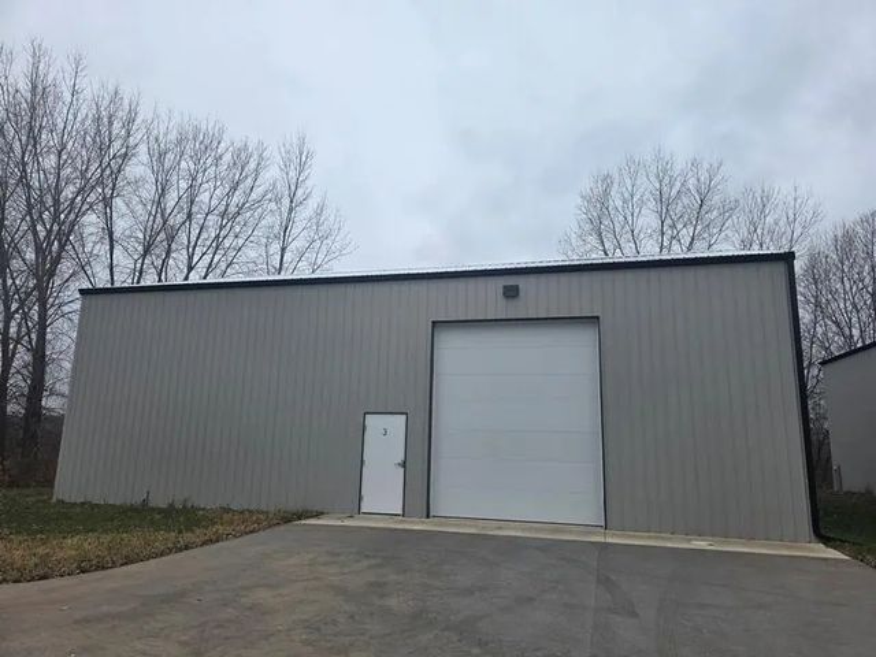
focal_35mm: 23
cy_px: 328
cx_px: 438
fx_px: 582
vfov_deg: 58.9
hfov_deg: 73.9
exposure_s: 1/3185
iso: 80
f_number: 1.7
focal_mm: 6.3
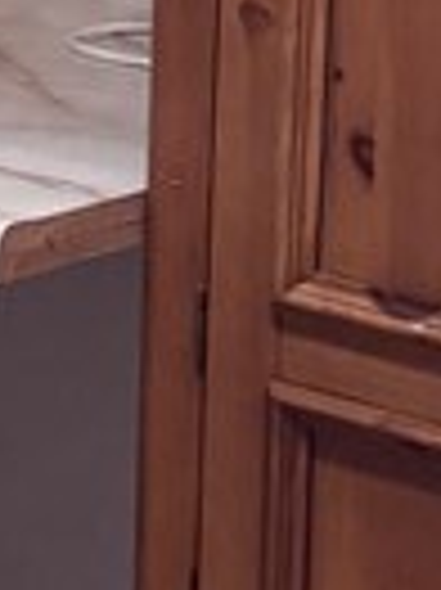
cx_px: -774
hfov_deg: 7.2
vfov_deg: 10.3
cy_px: -189
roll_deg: -0.4
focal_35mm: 188
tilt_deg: -10.1
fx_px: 3199
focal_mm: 6.76
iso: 640
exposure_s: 1/60
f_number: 1.78
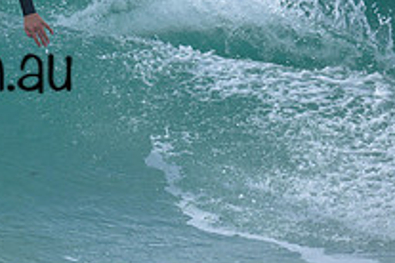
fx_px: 24565
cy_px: 47
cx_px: -130
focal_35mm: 2239
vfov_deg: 0.6
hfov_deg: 0.9
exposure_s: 1/2000
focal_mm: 800
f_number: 6.3
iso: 360
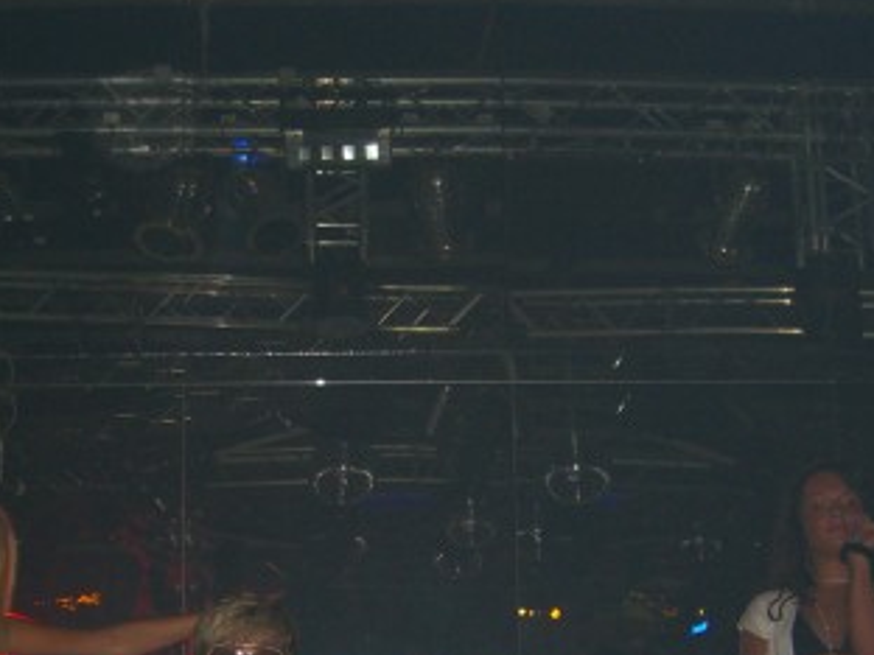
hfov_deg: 26.7
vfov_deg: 19.7
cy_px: 610
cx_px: 381
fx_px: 1843
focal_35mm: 73
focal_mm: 7.9
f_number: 2.8
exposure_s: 1/60
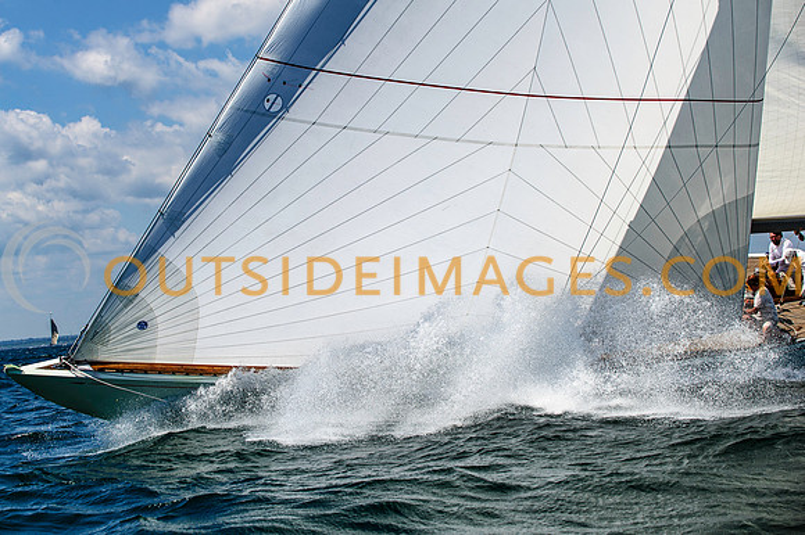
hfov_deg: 23.7
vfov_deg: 15.9
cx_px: 374
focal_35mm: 86
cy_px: 248
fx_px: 1917
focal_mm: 80
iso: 320
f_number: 5
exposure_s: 1/2500
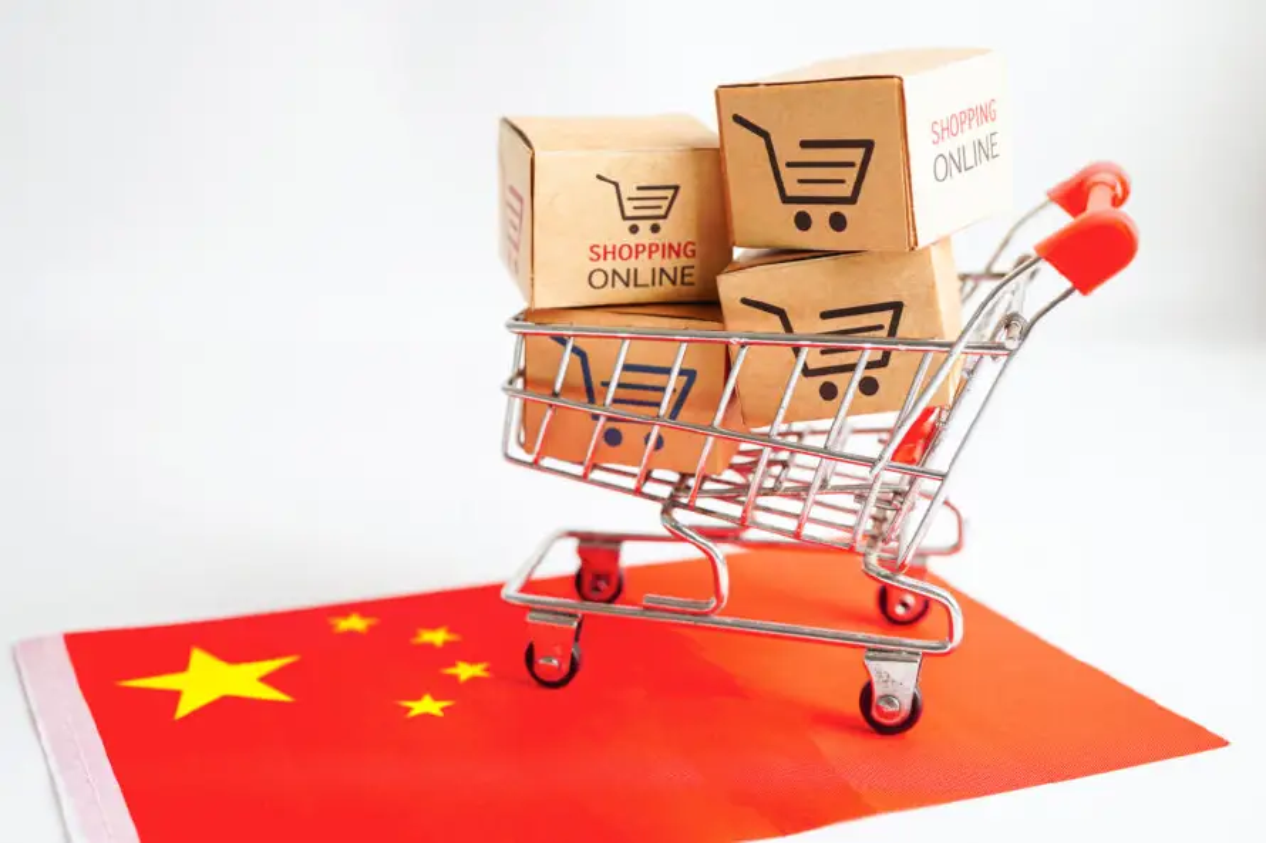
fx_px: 1758
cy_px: 422
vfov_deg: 27.0
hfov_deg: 39.6
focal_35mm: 50
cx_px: 633
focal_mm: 50
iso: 100
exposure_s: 1/100
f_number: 5
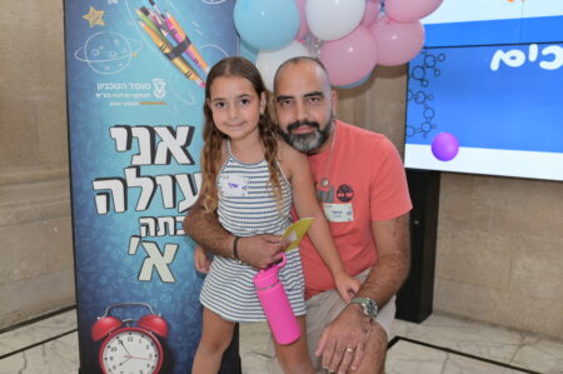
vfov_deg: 37.8
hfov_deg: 54.5
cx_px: 282
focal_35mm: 35
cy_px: 187
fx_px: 547
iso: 800
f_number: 4
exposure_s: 1/160
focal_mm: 35
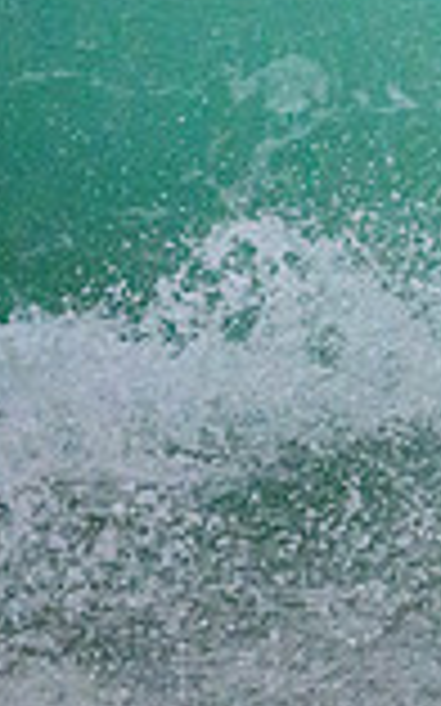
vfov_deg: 0.9
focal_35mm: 2263
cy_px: -137
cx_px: 1170
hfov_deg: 0.6
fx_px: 43557
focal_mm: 600
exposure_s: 1/2000
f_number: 11
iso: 14400
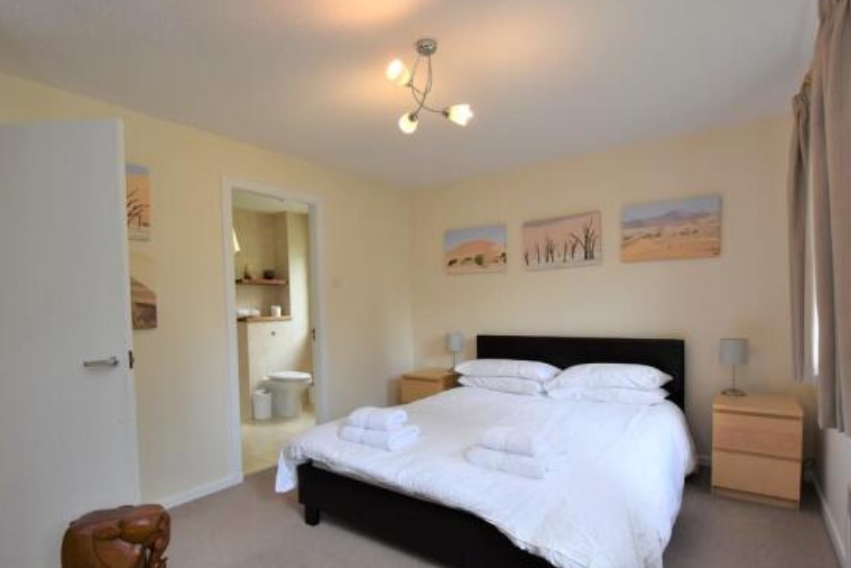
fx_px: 425
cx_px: 395
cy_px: 319
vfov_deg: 67.1
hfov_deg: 89.9
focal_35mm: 18
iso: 560
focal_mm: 10
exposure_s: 1/125
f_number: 5.6
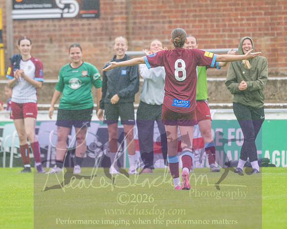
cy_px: 102
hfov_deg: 2.9
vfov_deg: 2.3
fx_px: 5622
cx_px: 139
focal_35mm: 662
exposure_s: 1/1600
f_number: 2.8
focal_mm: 300
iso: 450
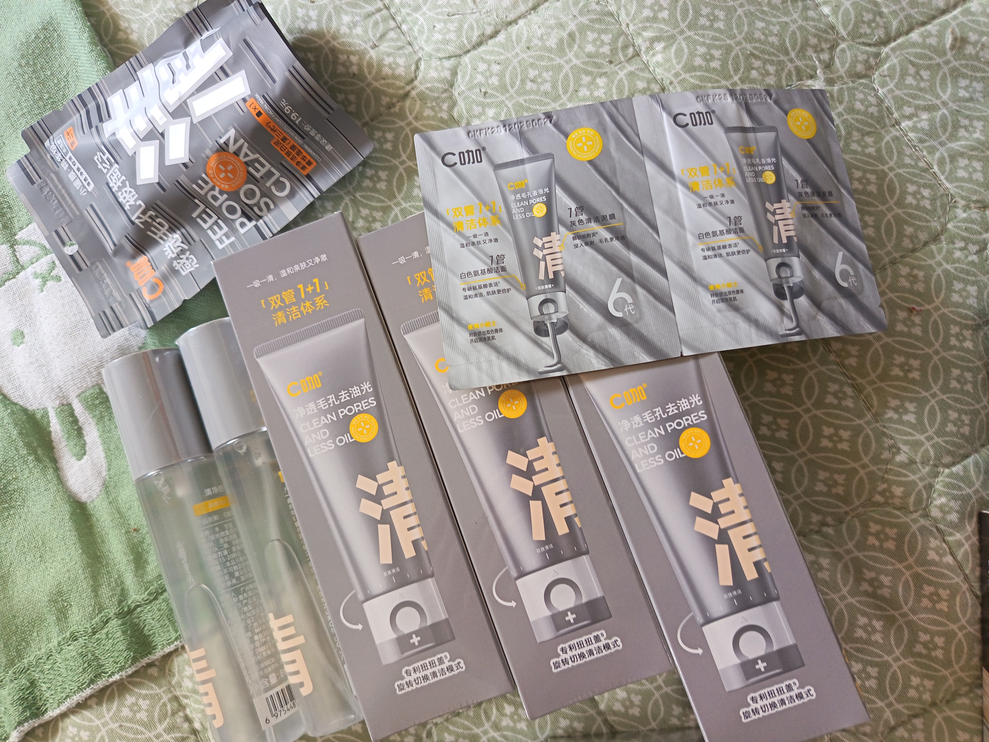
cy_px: 371
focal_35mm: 24
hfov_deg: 71.6
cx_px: 494
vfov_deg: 56.8
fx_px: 686
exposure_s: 1/33.3
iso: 1114
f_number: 1.75
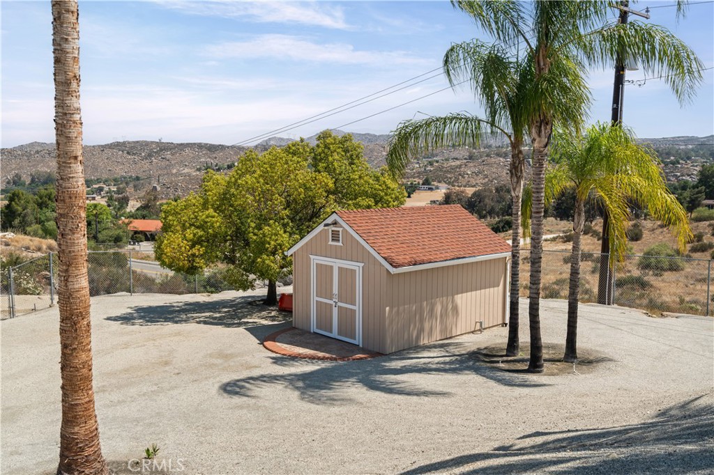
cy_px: 238
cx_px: 357
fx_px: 634
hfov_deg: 58.7
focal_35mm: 32
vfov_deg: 41.1
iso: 100
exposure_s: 1/400
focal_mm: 32
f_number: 9
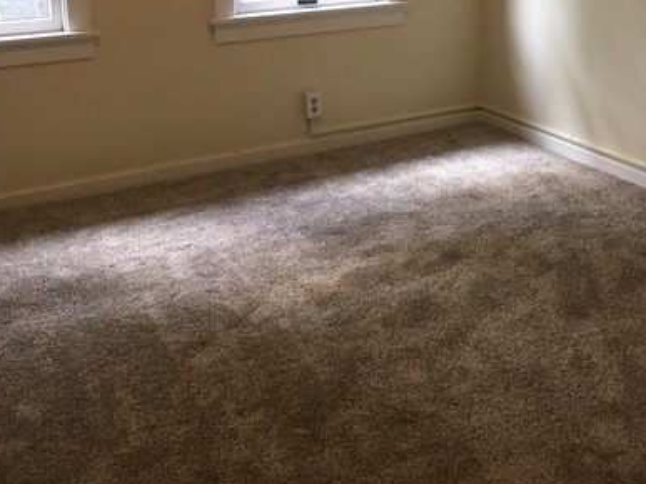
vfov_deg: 29.5
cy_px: 92
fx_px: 895
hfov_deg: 39.6
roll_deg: -0.1
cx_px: 300
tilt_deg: -10.3
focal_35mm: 48
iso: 32
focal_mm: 4.15
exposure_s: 1/30
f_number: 2.2
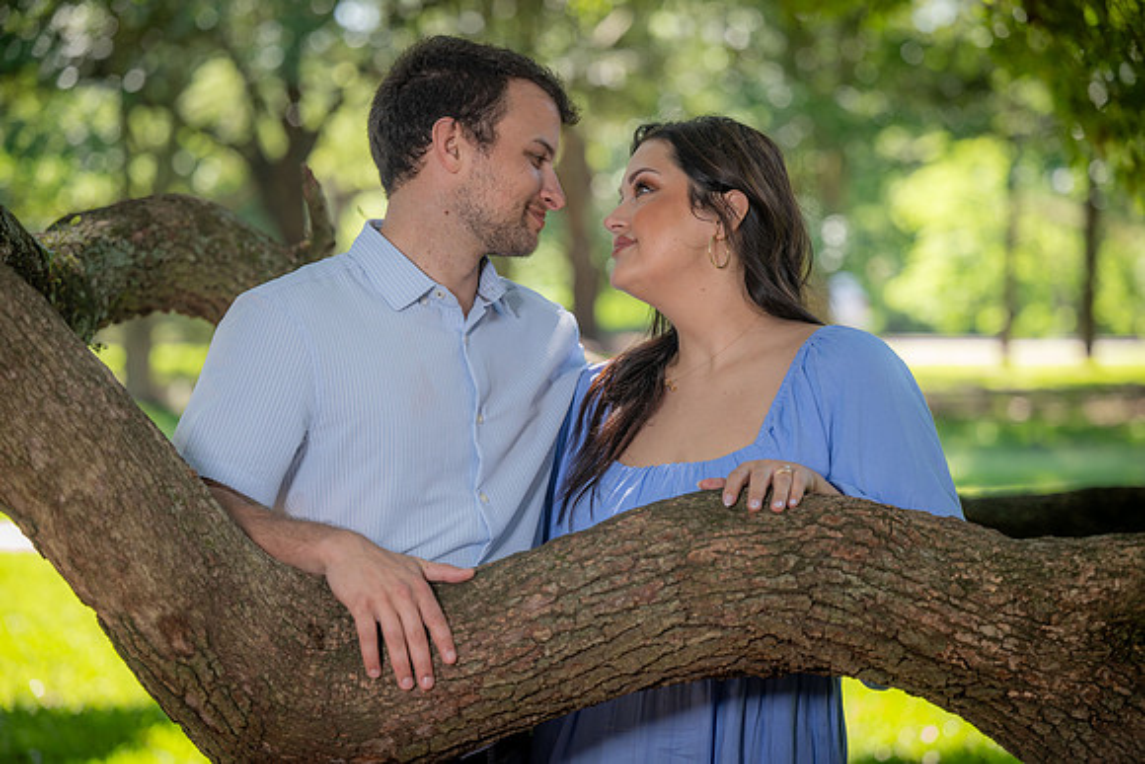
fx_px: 3181
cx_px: 572
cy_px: 382
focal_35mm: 100
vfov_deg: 13.7
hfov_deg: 20.4
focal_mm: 100
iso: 100
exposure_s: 1/125
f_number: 3.2
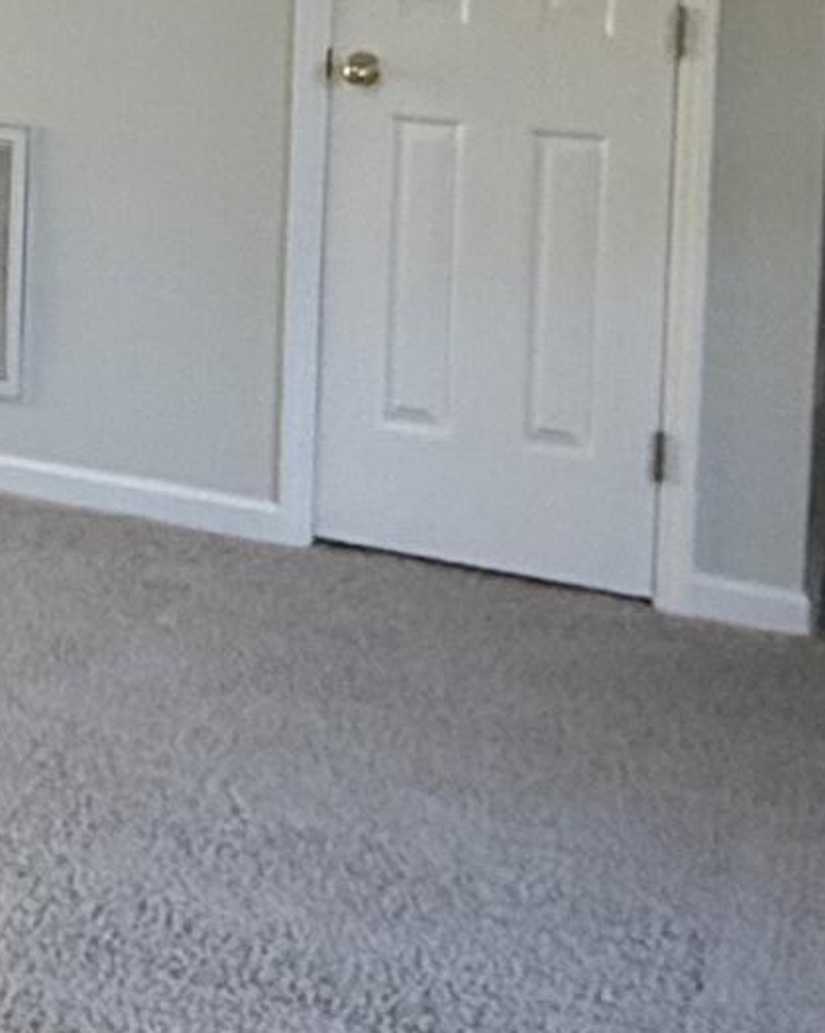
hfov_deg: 18.1
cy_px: -175
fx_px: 2383
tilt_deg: -2.6
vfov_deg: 22.7
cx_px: -302
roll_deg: -1.8
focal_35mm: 78
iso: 320
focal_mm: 2.22
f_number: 2.2
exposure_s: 1/67
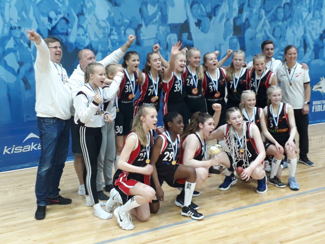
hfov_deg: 65.3
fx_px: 253
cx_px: 162
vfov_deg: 51.4
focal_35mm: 27
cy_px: 122
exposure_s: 1/33
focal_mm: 3.6
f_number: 1.9
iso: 100
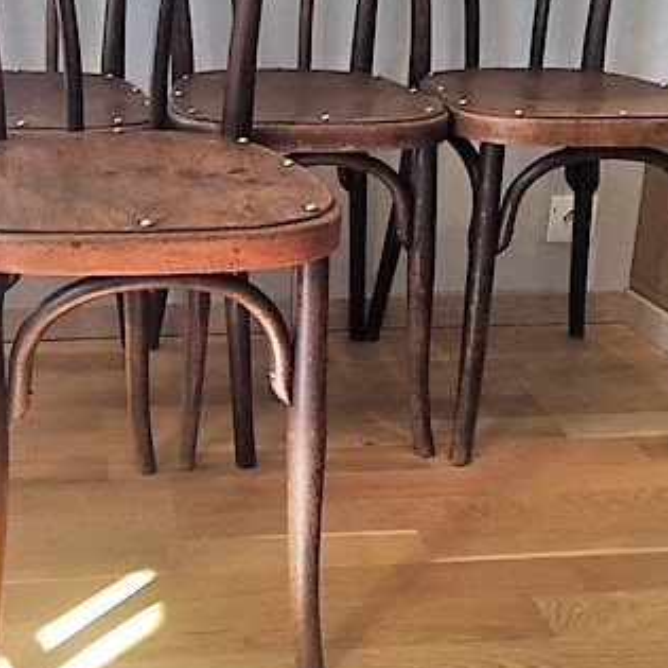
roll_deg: +0.2
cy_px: 224
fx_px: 1135
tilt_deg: -16.4
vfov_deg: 32.5
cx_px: 193
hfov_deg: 32.4
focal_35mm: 52
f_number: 2.2
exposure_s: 1/100
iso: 40
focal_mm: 4.15
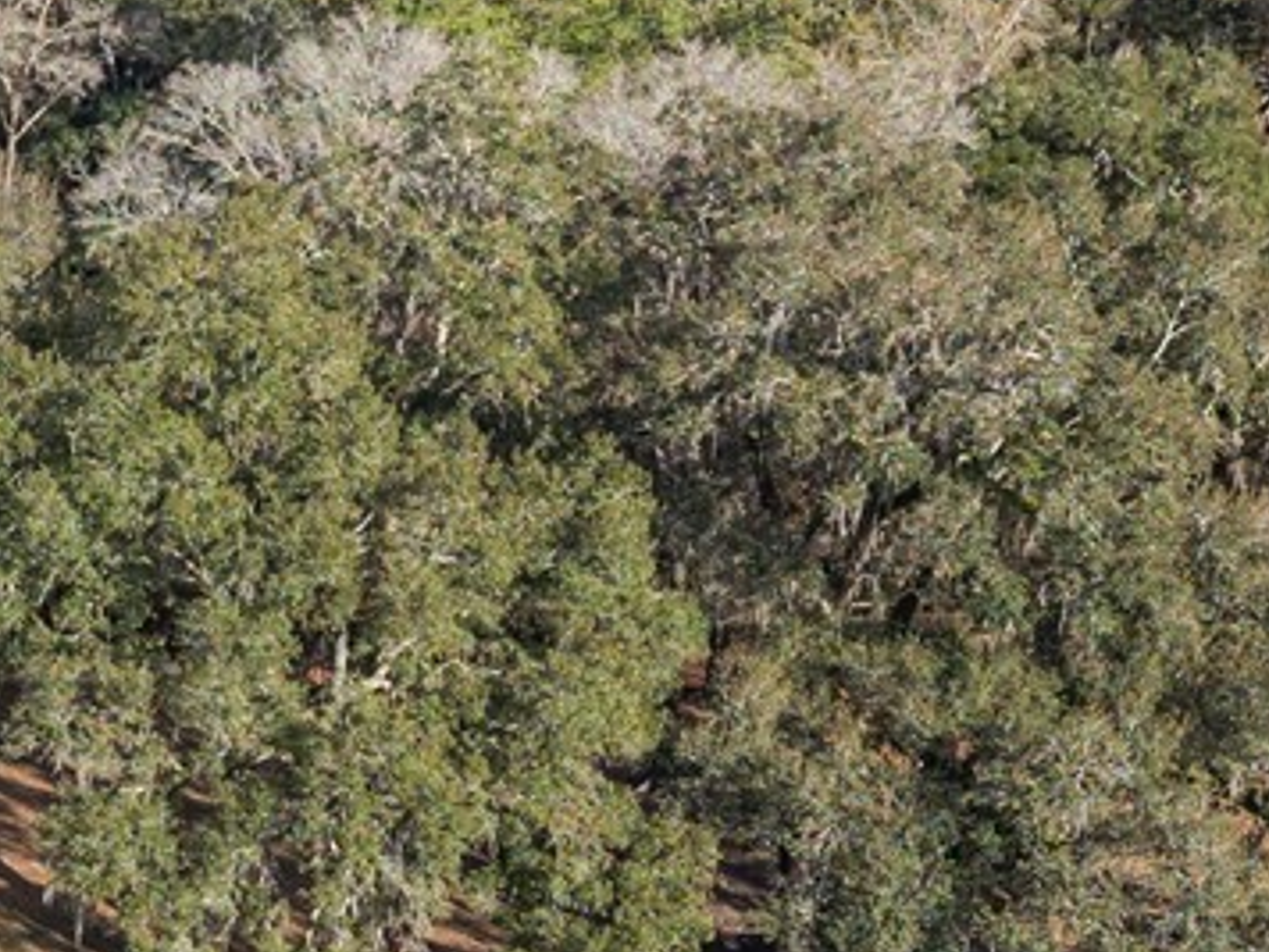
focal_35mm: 108
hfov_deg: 17.5
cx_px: -178
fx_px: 3959
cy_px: 717
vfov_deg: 13.7
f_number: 1.8
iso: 150
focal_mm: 8.67
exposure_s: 1/2000
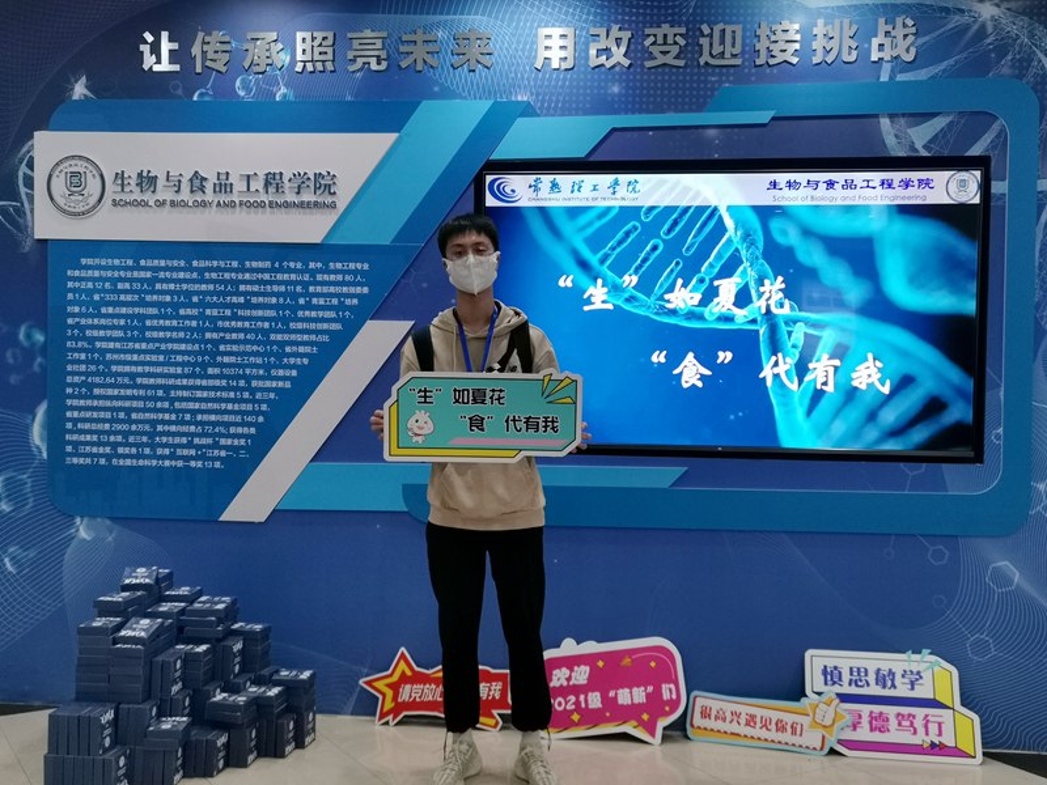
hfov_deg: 47.9
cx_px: 524
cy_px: 392
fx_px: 1180
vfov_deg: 36.8
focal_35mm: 39
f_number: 1.8
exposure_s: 1/100
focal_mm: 4.75
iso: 200
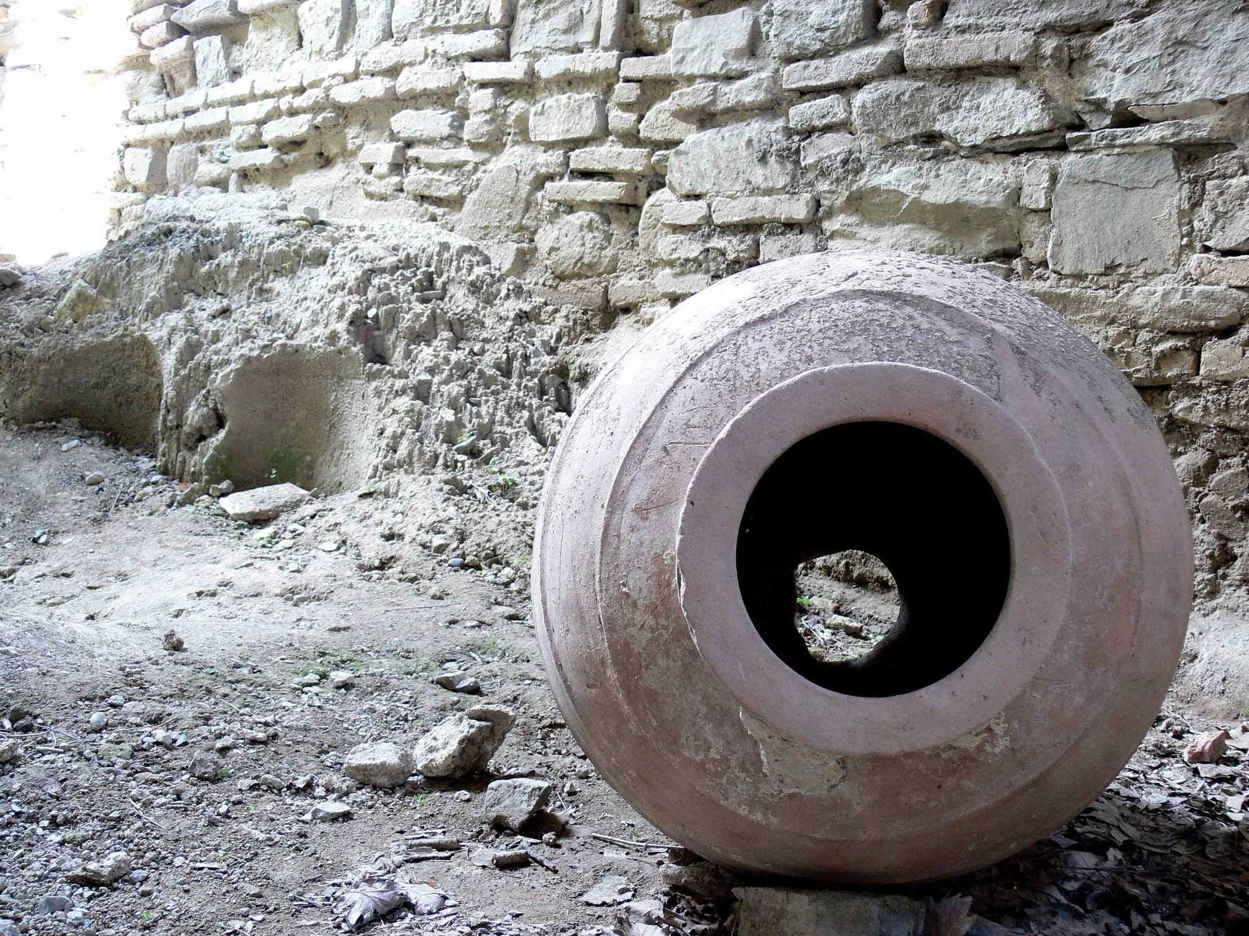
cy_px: 468
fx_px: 1263
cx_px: 624
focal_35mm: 35
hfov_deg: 52.6
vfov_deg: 40.7
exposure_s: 1/20
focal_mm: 7.4
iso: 200
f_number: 2.8
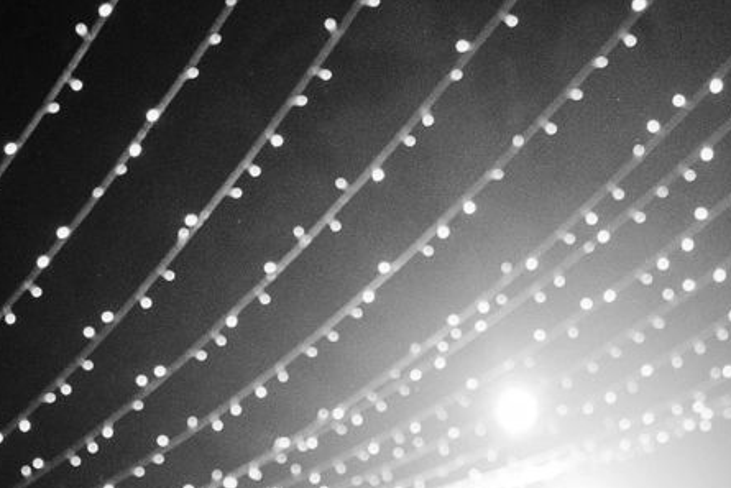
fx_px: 2803
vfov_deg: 9.5
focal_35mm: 138
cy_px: 877
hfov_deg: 14.7
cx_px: 80
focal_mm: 24
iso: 800
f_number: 2.8
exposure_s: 1/250
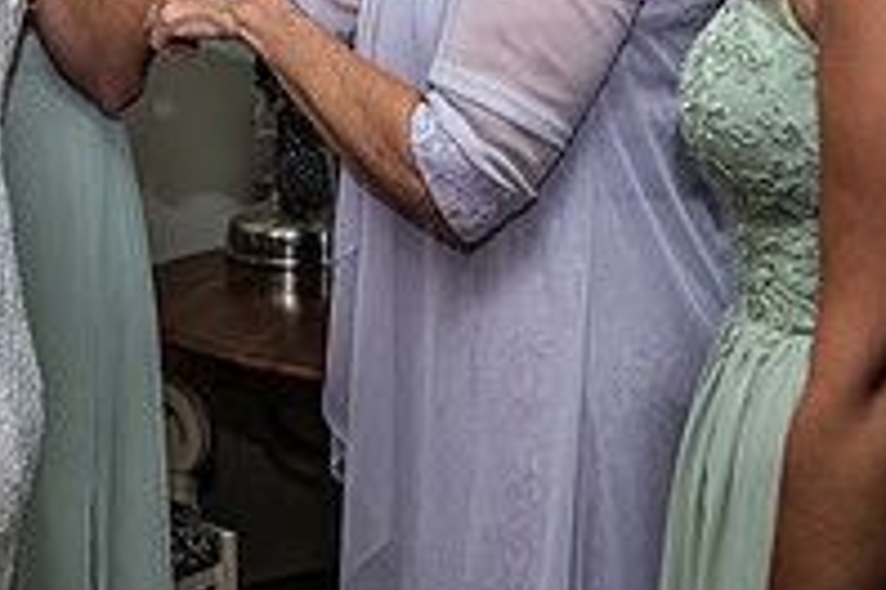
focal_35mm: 91
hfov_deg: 21.4
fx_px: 2239
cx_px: -63
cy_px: 11
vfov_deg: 14.8
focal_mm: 31
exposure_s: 1/160
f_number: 4.5
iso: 250
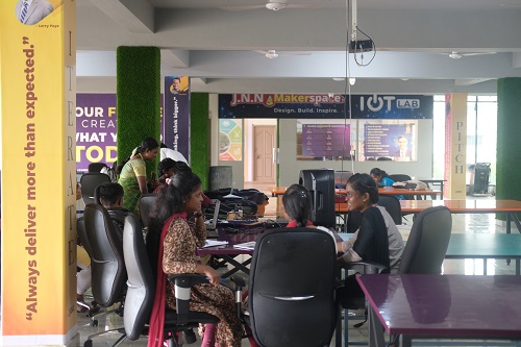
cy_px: 174
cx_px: 260
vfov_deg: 25.5
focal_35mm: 53
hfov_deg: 37.5
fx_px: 767
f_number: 2
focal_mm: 35
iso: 800
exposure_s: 1/56
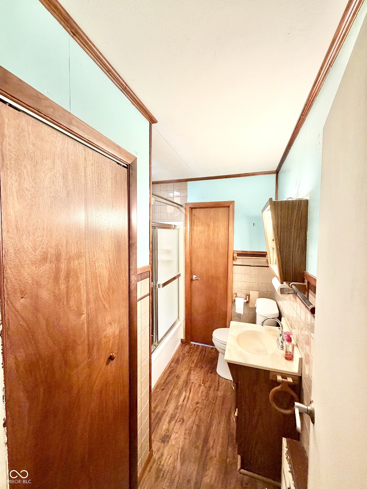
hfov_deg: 85.7
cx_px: 184
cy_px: 244
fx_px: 198
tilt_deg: -2.6
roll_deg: -0.5
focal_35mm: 14
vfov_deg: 102.1
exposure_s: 1/60
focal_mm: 2.22
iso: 200
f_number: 2.2
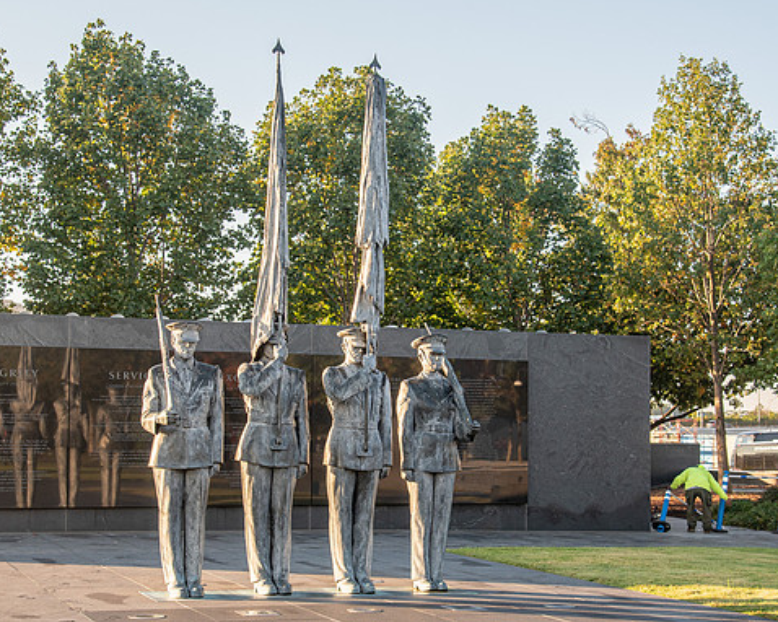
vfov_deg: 24.9
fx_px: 1404
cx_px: 350
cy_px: 364
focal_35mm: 61
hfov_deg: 31.0
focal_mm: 40
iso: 220
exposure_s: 1/200
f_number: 5.6
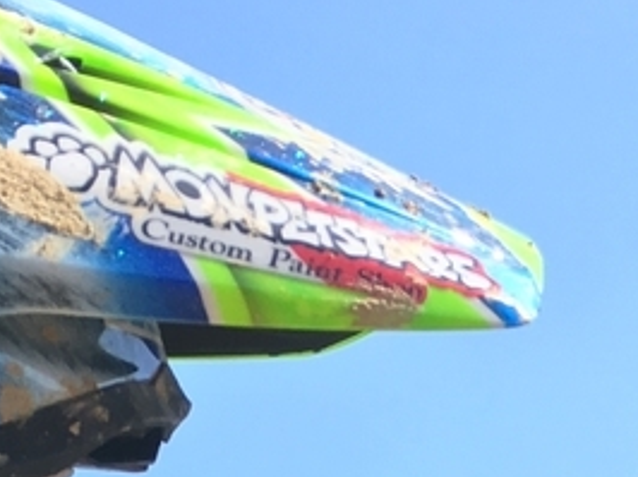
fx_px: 2412
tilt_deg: +4.1
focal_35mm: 131
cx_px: 518
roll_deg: +2.5
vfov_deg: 10.2
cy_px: 1026
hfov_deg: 15.0
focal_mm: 4.15
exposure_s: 1/836
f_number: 2.2
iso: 25
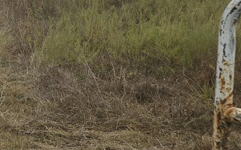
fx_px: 945
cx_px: -215
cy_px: -41
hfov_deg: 12.9
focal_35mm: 144
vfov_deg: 9.0
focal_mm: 6.3
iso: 12
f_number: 1.7
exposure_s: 1/611
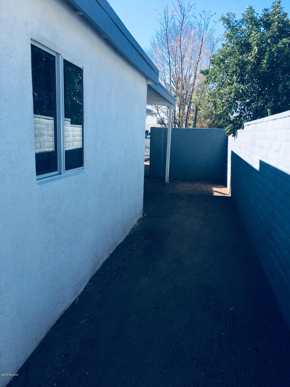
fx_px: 324
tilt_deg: -6.9
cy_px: 194
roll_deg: -2.9
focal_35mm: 29
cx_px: 145
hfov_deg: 48.2
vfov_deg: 61.7
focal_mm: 4.15
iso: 25
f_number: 2.2
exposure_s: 1/686
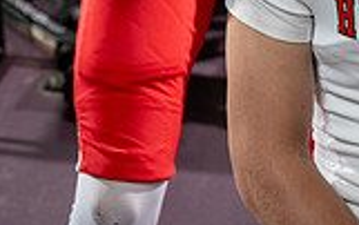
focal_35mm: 131
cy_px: -252
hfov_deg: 15.8
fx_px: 1283
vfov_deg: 9.3
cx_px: 312
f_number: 4.5
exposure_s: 1/250
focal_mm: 46
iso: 640
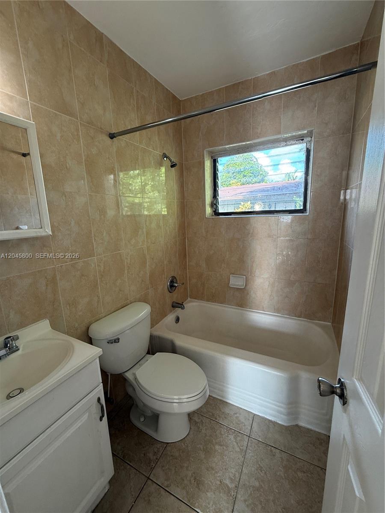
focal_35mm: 14
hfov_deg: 85.7
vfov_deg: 102.1
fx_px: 208
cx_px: 192
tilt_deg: -10.6
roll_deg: +2.5
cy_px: 256
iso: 100
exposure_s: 1/99
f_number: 2.2
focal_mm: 2.22
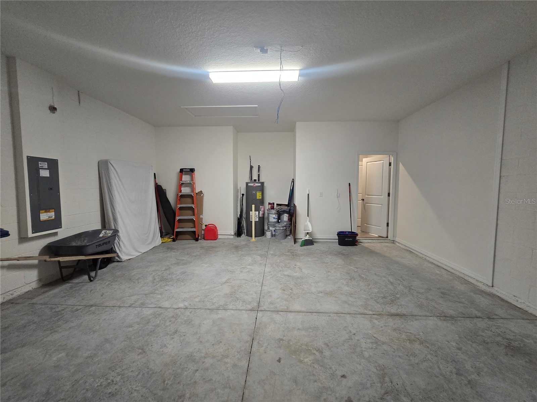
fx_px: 202
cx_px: 268
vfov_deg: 89.9
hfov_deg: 106.2
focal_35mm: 13
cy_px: 201
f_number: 2.2
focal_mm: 2.2
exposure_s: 1/60
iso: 400
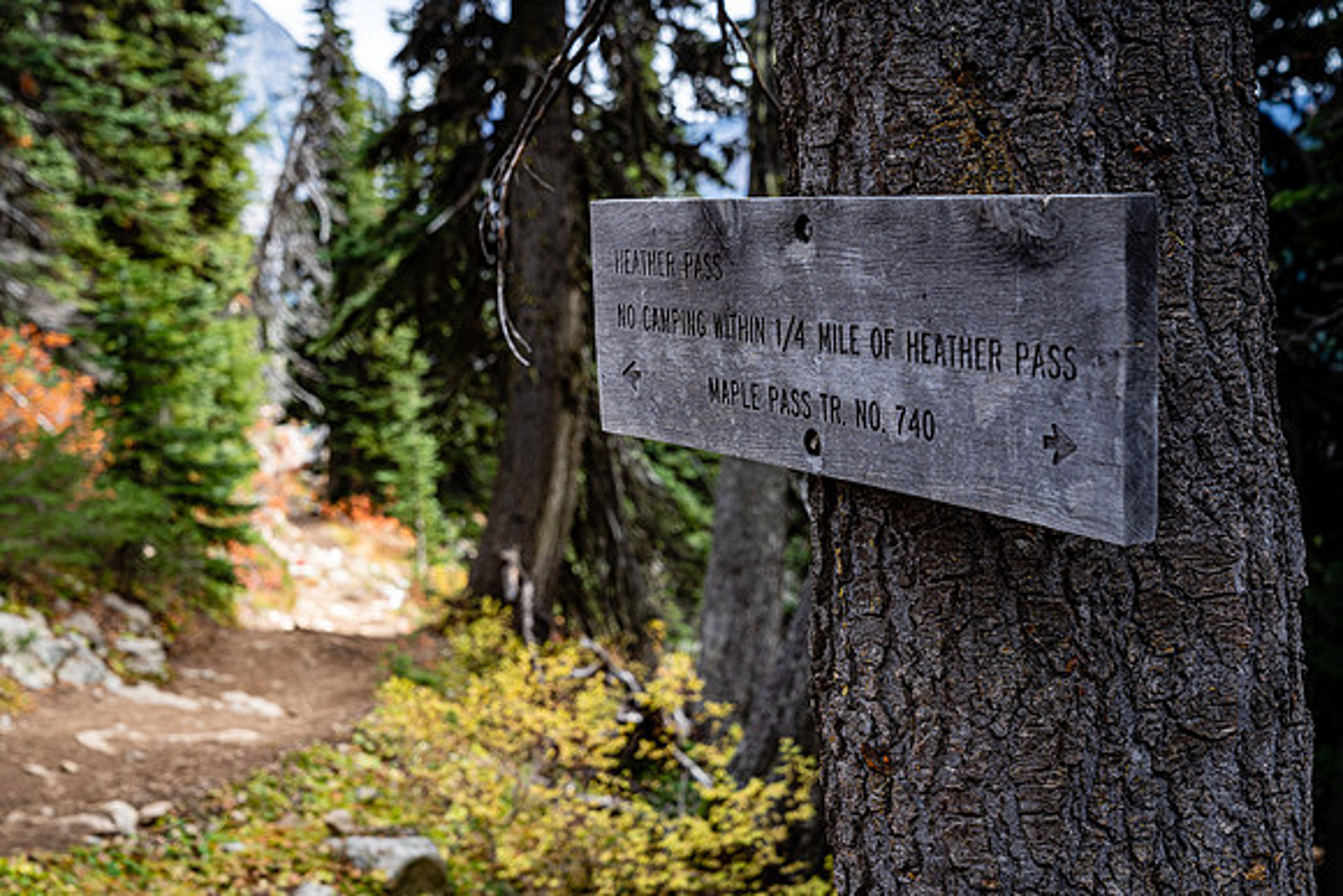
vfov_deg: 27.5
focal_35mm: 49
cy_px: 448
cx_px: 672
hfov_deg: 40.3
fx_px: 1828
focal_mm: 49
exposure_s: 1/125
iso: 100
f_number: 5
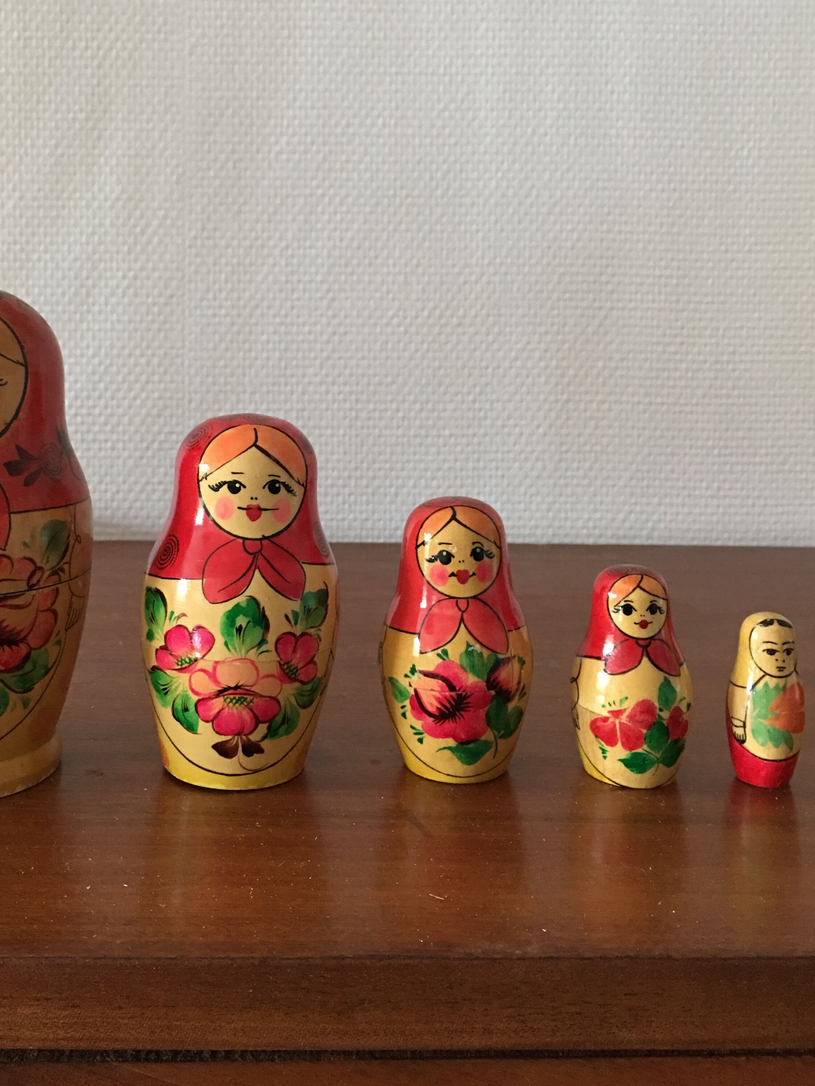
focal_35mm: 39
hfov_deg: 36.7
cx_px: 331
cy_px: 384
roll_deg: -1.2
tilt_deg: -3.5
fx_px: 1224
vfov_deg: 47.3
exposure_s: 1/10
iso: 80
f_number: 2.2
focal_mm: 4.15
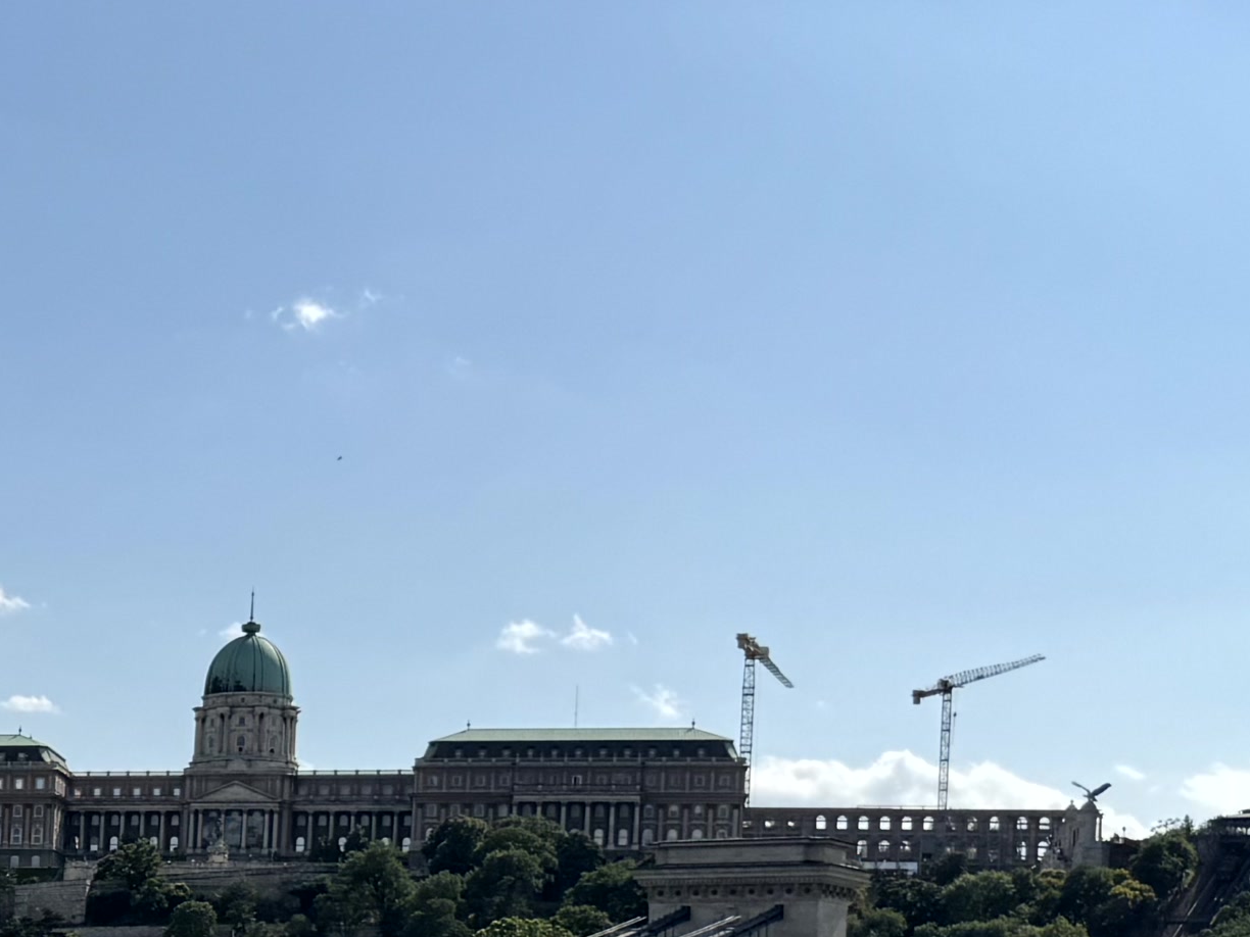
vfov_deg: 17.2
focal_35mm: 82
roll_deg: -2.8
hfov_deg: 20.7
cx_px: -562
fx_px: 2961
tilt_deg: +0.1
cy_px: 1111
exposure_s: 1/7937
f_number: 1.78
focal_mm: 6.76
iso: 80
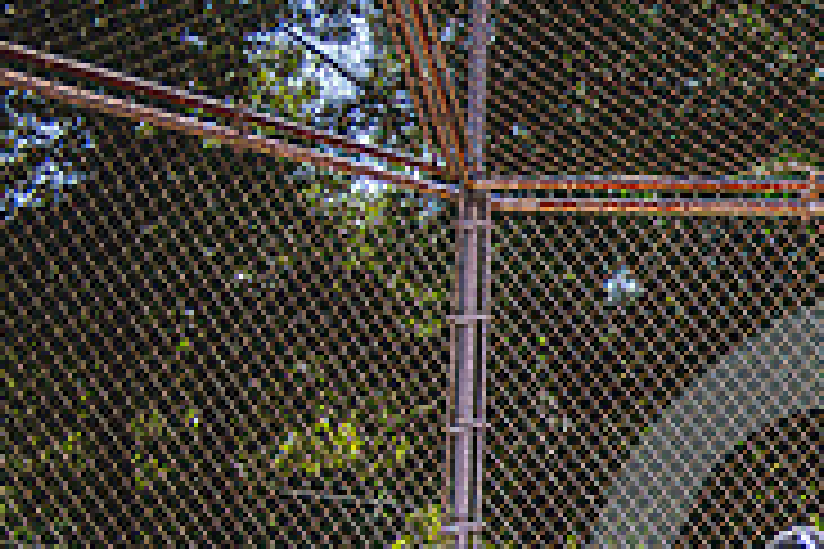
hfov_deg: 15.4
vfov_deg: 11.1
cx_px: 1284
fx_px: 2769
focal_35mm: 121
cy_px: 700
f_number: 5.6
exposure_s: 1/1600
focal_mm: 38
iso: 100
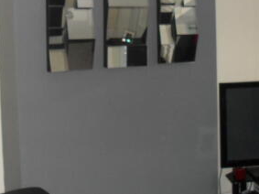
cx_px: 132
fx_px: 538
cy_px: 34
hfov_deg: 27.0
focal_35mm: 72
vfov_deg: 20.2
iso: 200
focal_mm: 6.3
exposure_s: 1/45
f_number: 3.2
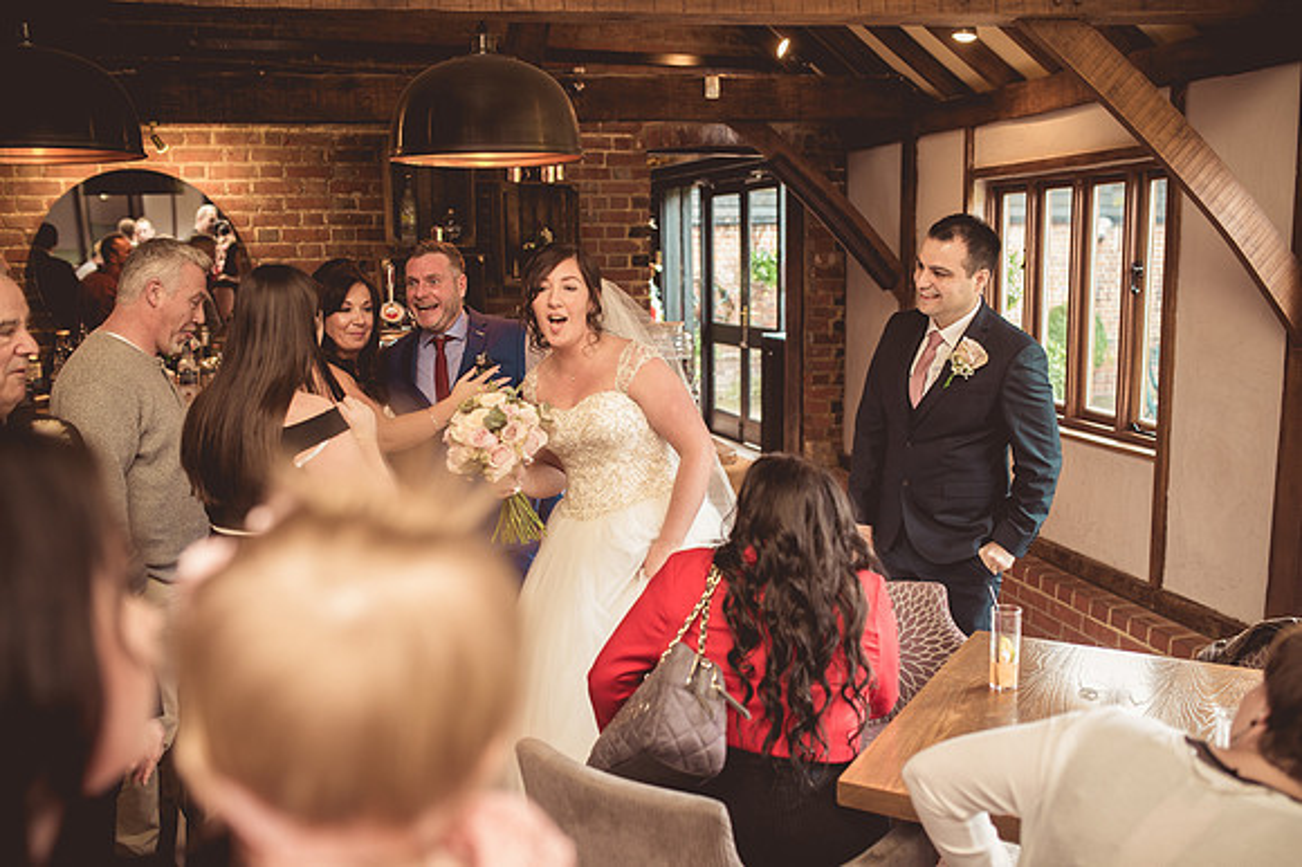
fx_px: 1265
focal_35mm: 35
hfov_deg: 54.5
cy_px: 434
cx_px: 651
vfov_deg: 37.8
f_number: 2.8
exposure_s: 1/100
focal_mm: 35
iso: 640
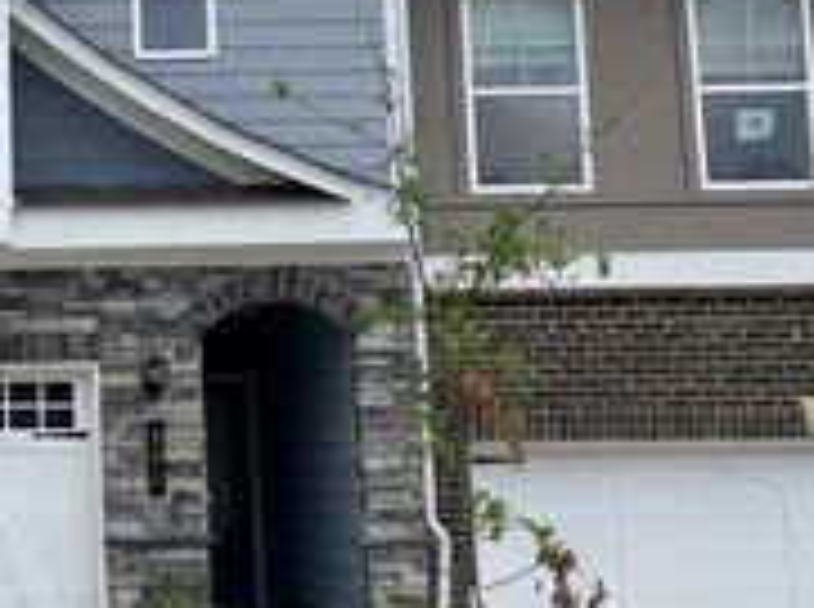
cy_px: 277
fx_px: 1690
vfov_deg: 20.4
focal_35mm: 72
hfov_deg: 25.5
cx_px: -36
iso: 50
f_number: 1.6
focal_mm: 5.96
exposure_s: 1/1220
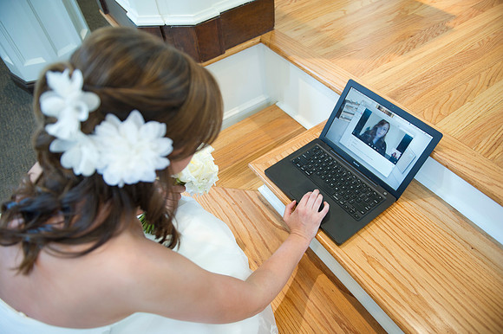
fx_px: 335
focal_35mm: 24
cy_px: 167
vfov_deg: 53.1
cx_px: 252
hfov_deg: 73.8
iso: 800
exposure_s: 1/60
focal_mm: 24
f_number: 2.8
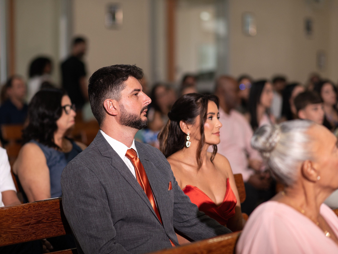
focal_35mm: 93
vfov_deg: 15.9
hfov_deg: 21.1
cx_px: 149
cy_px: 127
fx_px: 908
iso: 800
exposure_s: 1/320
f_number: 2.2
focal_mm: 85
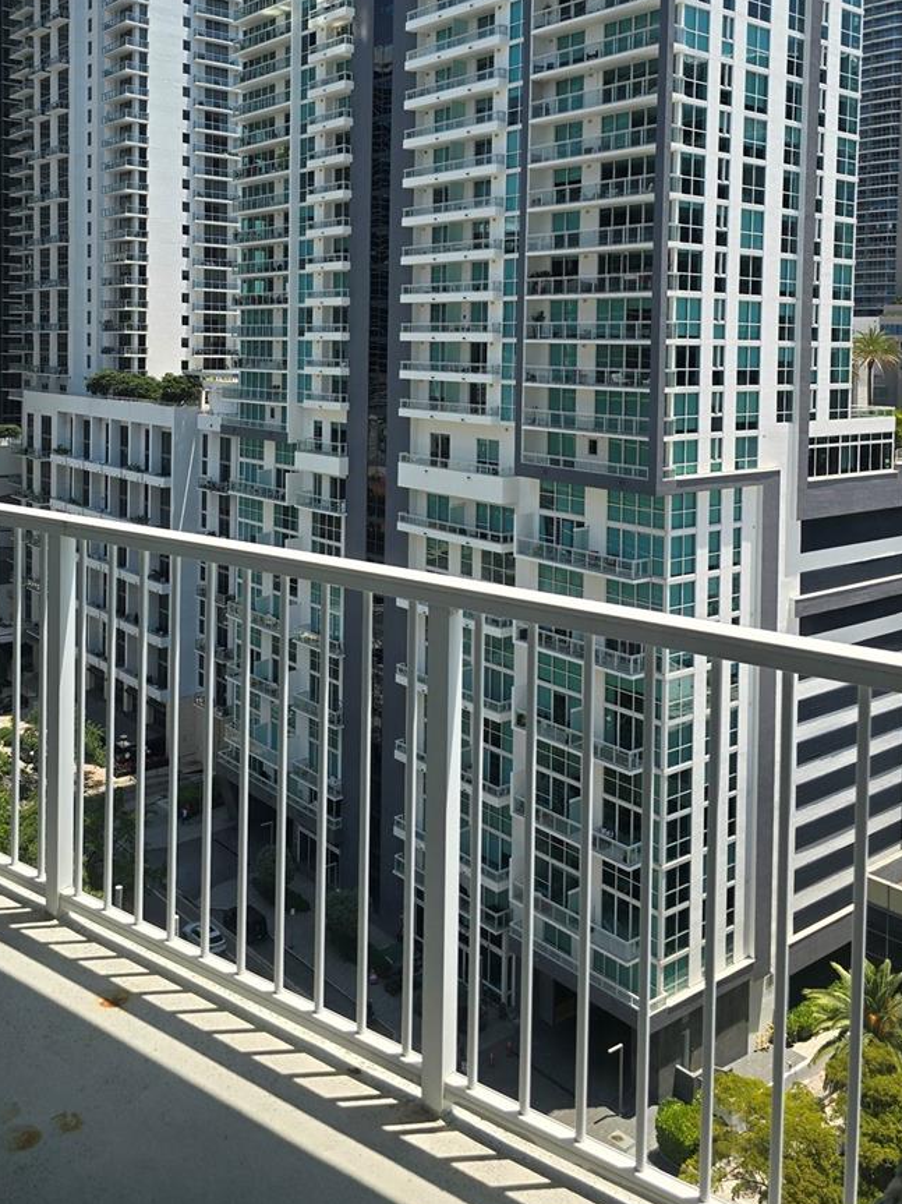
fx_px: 1112
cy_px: 384
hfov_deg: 43.6
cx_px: 308
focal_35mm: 32
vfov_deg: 55.4
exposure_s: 1/400
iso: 12
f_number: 1.7
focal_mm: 6.3
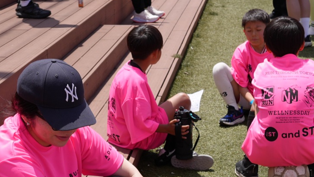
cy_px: 189
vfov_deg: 11.4
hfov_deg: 20.2
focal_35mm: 104
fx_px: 870
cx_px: 261
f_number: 4.5
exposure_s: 1/1250
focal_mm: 23.9
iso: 100
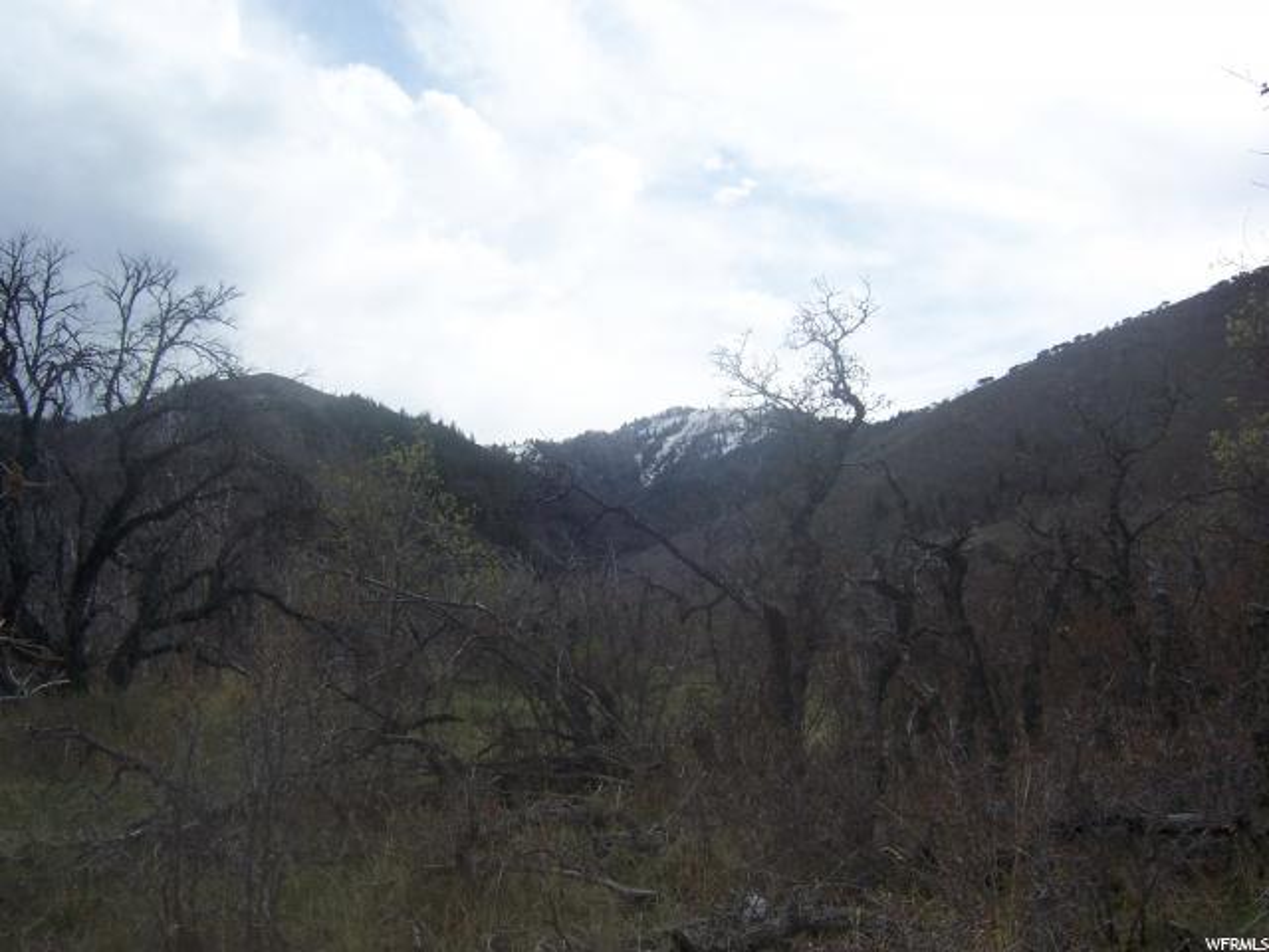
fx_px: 1320
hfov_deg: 51.4
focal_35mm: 36
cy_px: 476
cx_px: 634
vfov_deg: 39.7
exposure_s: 1/500
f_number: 4.5
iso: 80
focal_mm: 6.2
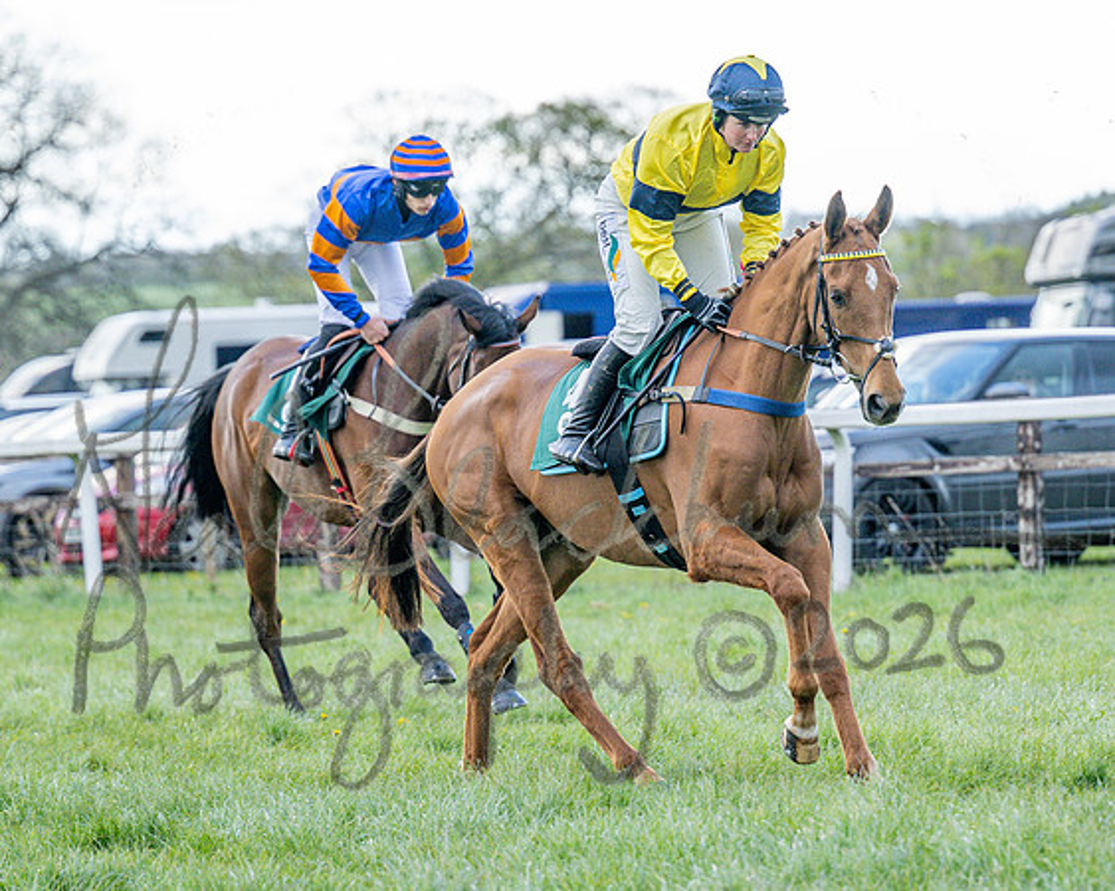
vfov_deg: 5.9
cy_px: 468
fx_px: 8589
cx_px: 604
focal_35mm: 260
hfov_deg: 7.4
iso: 400
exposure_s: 1/1000
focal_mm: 120
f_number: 2.8
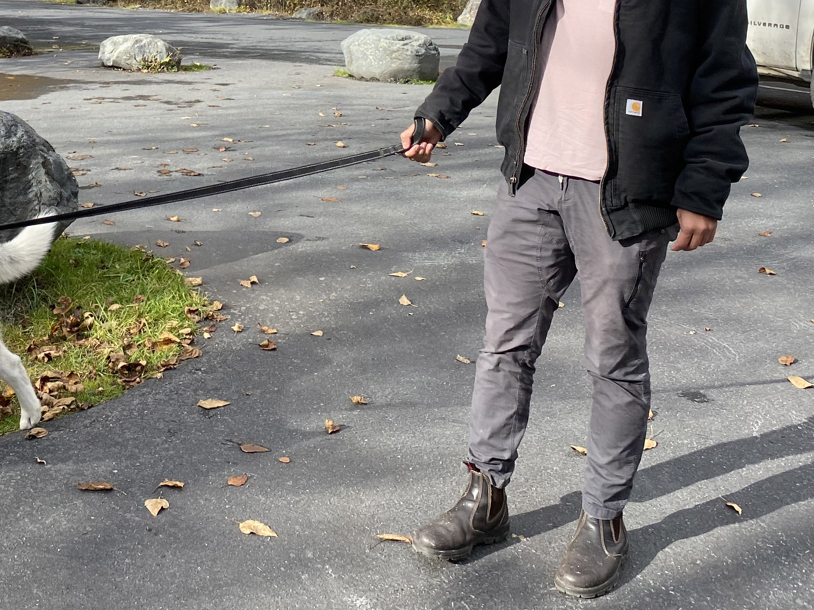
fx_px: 1199
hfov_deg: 35.8
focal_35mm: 51
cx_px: 125
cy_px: 25
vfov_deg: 27.2
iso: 32
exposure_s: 1/927
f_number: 1.8
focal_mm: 4.25
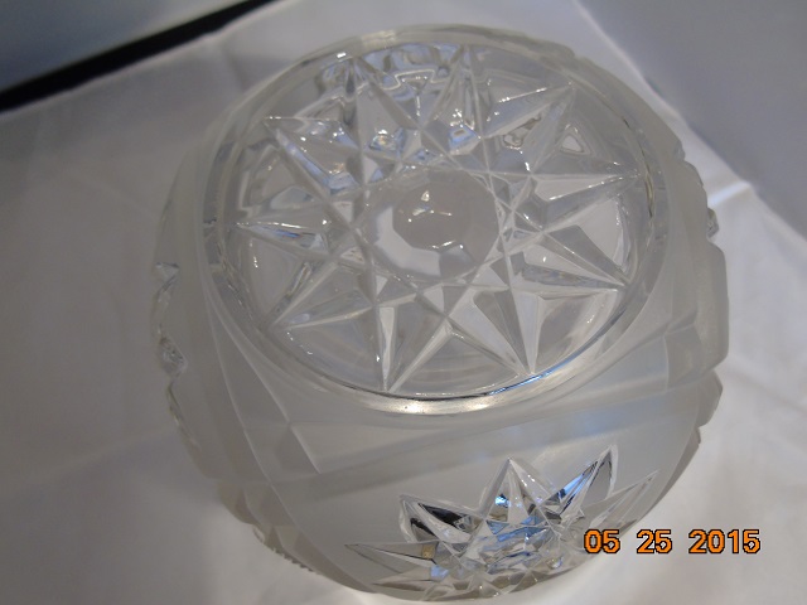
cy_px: 302
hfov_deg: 61.7
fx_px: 676
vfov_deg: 48.2
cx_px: 404
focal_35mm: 29
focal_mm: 5.2
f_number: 3.6
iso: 200
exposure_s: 1/30
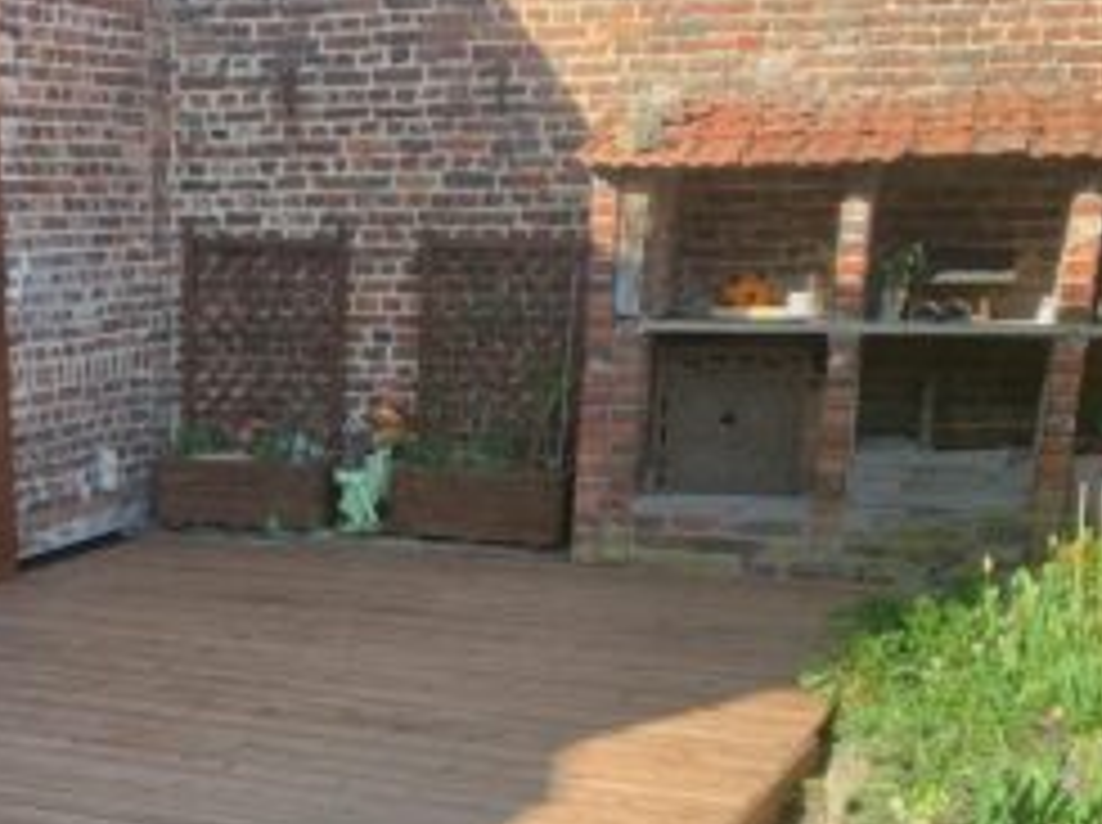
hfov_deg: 31.8
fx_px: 1876
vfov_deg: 23.6
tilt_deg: -18.6
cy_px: 851
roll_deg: +0.0
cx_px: 205
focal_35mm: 59
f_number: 1.8
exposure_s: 1/394
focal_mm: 4.25
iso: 25
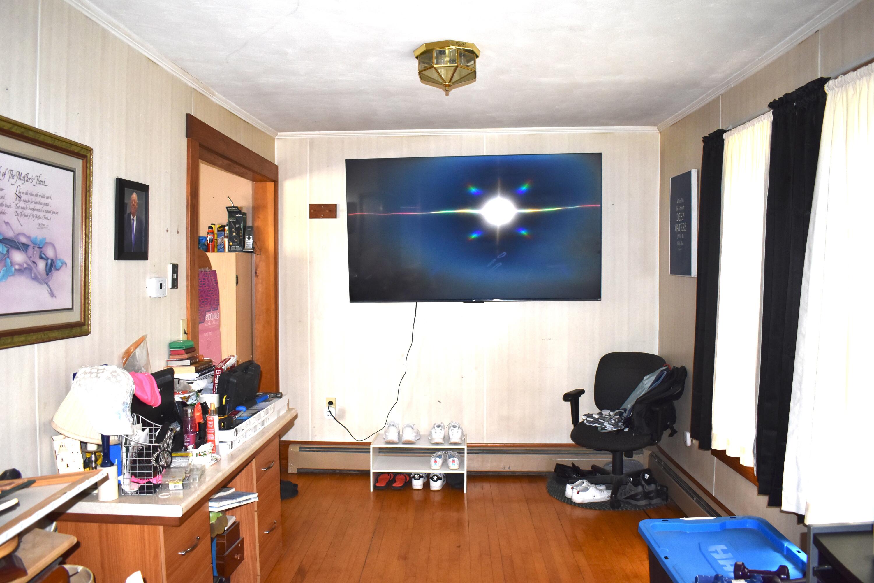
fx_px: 655
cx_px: 437
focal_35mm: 27
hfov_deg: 67.4
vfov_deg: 47.9
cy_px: 292
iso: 800
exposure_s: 1/160
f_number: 3.5
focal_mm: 18
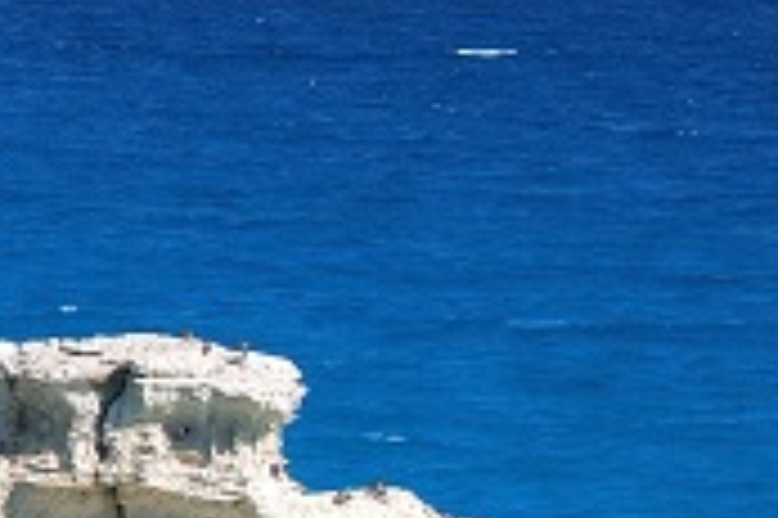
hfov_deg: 5.3
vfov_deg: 3.6
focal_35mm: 382
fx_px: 8254
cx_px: -774
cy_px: 408
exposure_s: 1/125
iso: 200
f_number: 9
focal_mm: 55
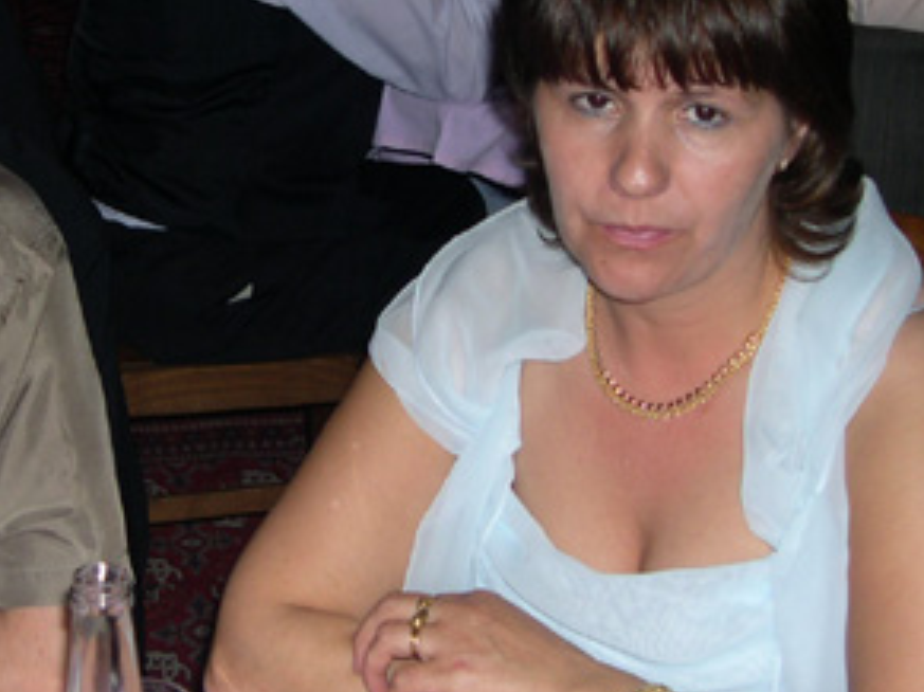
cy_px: 203
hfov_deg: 20.0
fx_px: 2588
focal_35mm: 97
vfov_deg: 15.2
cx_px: 187
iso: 100
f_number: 3.1
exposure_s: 1/60
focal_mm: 10.1
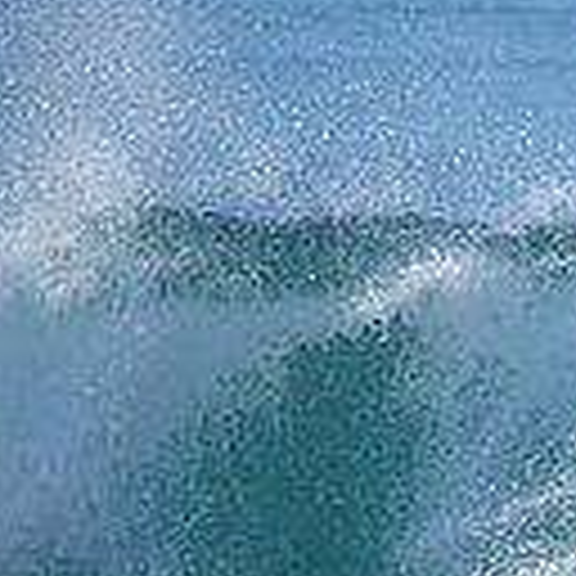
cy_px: 479
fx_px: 36221
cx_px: 1300
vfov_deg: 0.9
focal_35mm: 1924
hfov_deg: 0.9
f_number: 5.6
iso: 320
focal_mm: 500
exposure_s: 1/2000
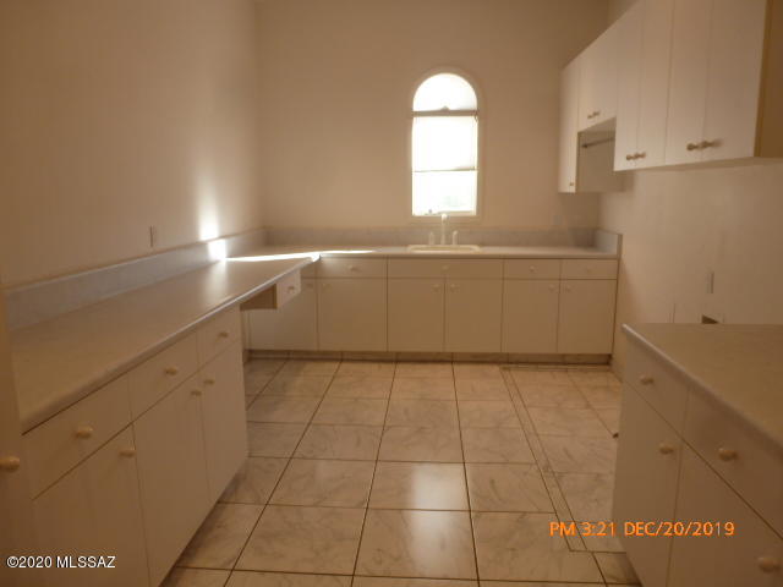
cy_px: 294
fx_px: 543
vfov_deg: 56.8
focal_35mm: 24
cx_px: 392
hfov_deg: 71.6
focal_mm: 4.3
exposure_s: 1/60
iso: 100
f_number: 3.3
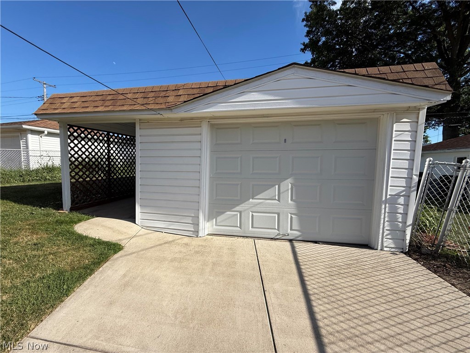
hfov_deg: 102.1
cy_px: 176
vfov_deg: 85.7
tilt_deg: -3.2
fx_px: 190
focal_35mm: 14
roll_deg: +0.3
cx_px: 235
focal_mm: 2.22
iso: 50
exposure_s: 1/2092
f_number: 2.2
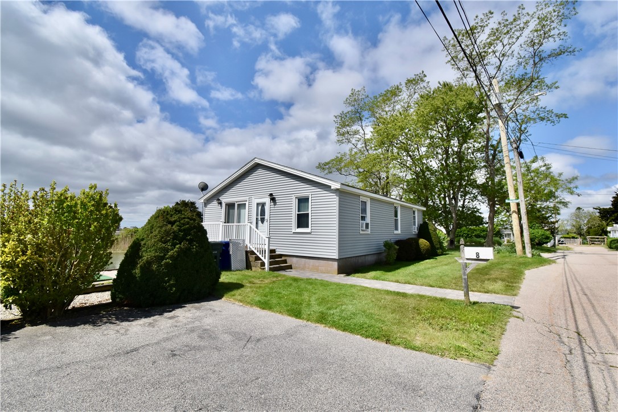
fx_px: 257
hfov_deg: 100.4
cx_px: 309
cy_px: 206
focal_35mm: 15
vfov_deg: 77.3
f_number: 14
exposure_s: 1/800
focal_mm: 10
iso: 320
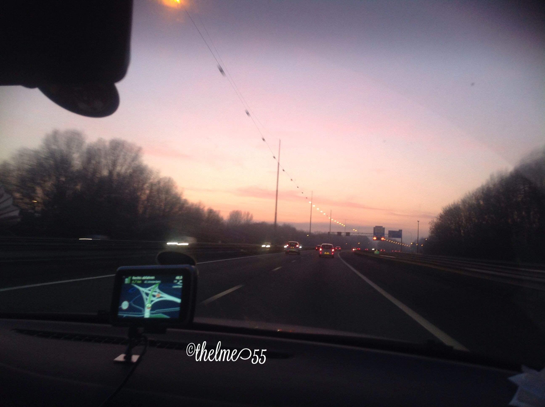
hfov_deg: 52.7
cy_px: 204
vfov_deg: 40.6
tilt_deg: +4.2
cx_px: 272
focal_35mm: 35
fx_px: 550
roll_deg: -3.2
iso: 80
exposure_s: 1/15
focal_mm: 4.28
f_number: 2.4
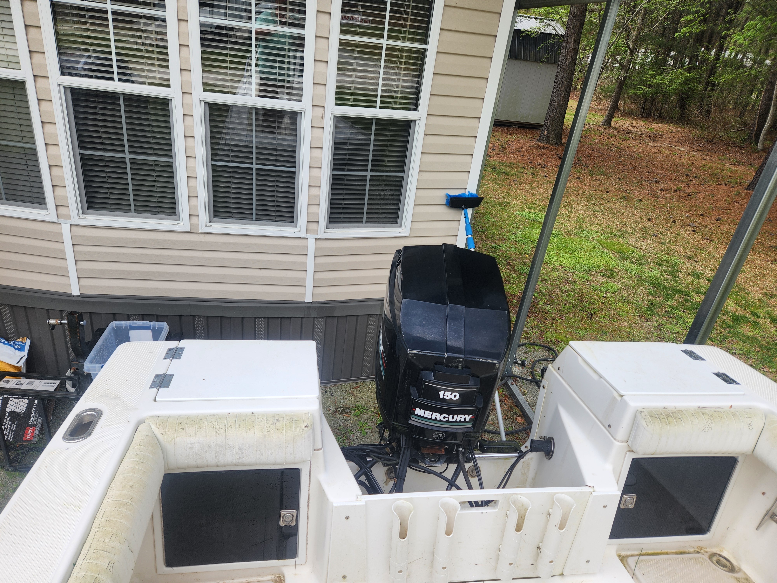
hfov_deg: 73.9
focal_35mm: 23
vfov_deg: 58.9
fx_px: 516
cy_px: 292
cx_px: 388
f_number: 1.8
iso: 20
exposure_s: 1/675
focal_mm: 5.4
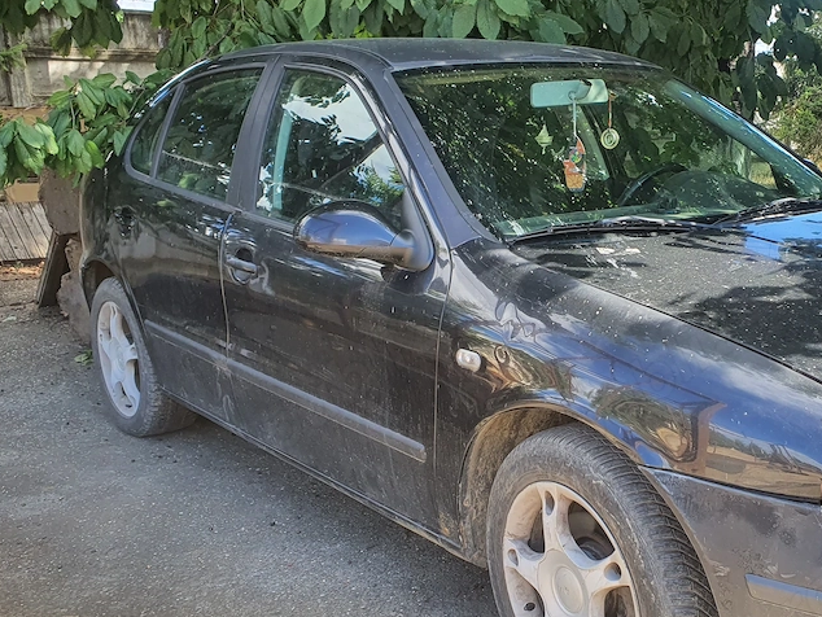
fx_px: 974
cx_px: 551
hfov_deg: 45.0
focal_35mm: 41
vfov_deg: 35.0
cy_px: 371
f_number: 2.4
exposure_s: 1/235
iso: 50
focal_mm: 4.3
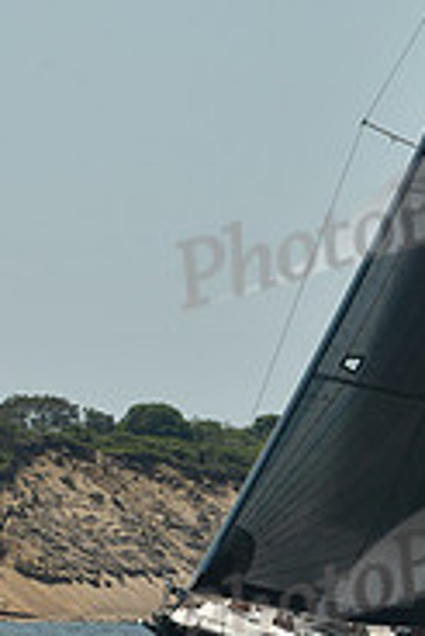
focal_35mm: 519
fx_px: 9173
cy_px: 90
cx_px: -2
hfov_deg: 2.7
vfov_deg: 4.0
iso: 320
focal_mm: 165
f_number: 10
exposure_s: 1/640
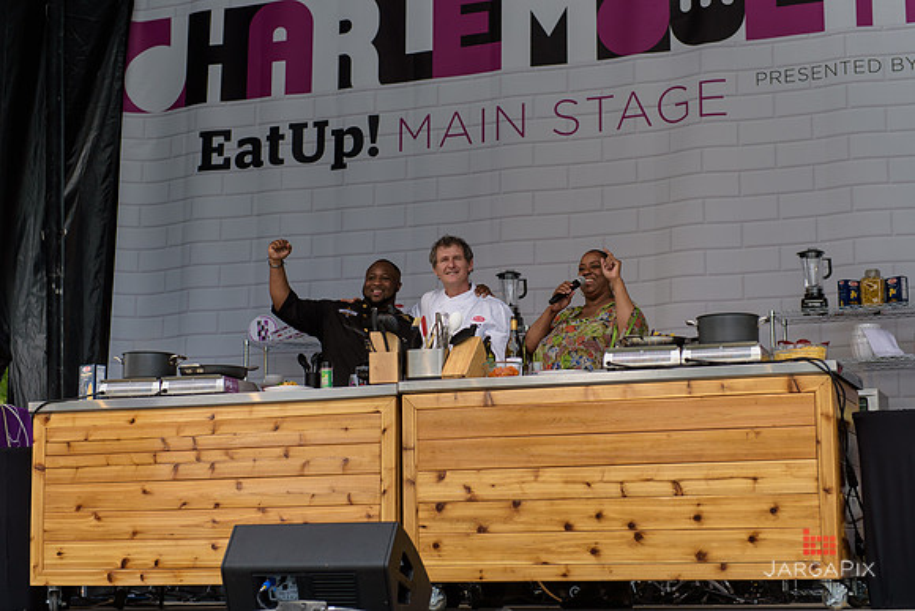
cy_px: 306
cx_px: 458
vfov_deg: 19.5
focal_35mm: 70
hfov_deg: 28.8
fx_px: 1779
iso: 200
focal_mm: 70
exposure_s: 1/1250
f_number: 3.2
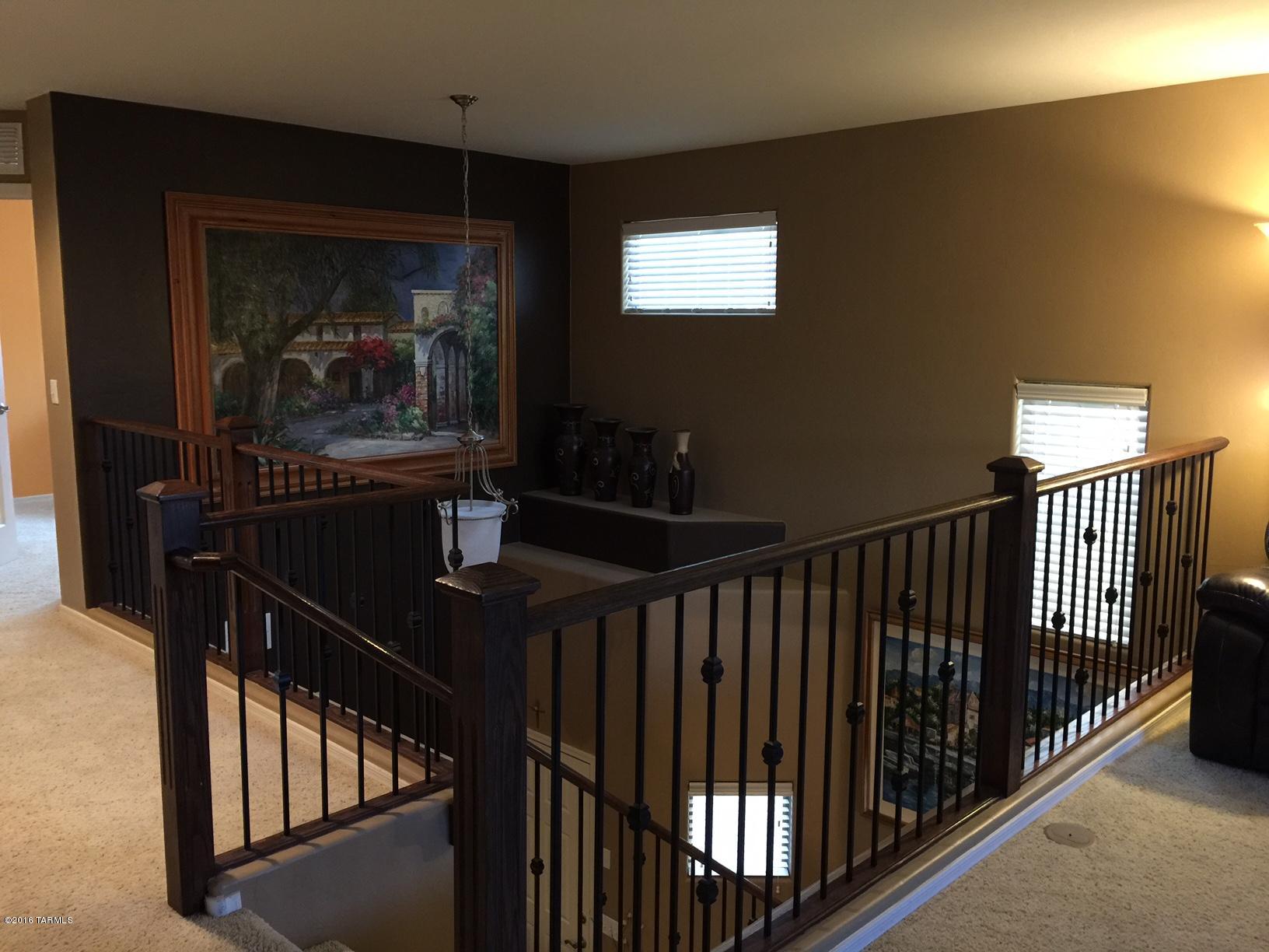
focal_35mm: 29
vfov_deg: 48.2
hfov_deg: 61.7
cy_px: 476
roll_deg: -1.3
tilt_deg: -7.6
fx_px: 1063
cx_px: 634
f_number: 2.2
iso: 80
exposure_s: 1/4
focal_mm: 4.15
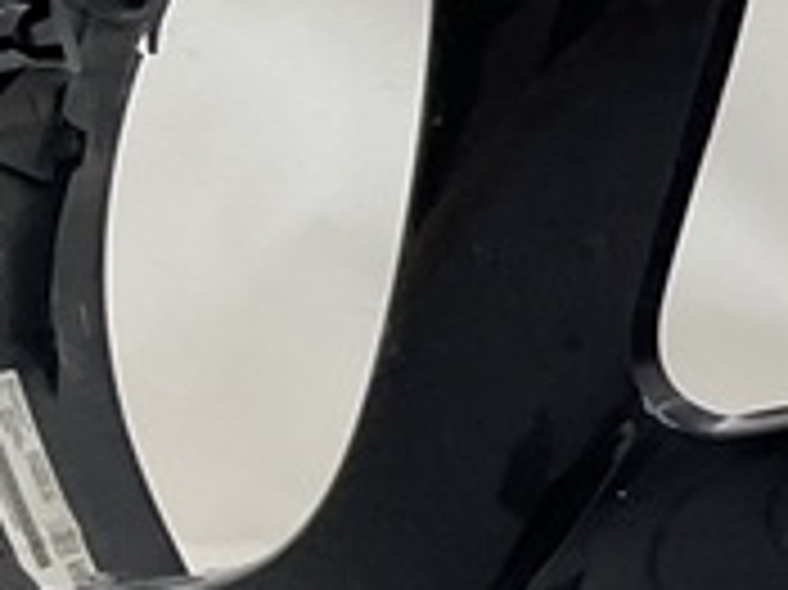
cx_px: 1522
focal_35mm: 167
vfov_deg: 8.8
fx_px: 3799
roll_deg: +4.9
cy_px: 572
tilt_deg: -12.4
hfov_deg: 10.9
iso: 40
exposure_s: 1/120
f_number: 1.8
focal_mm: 3
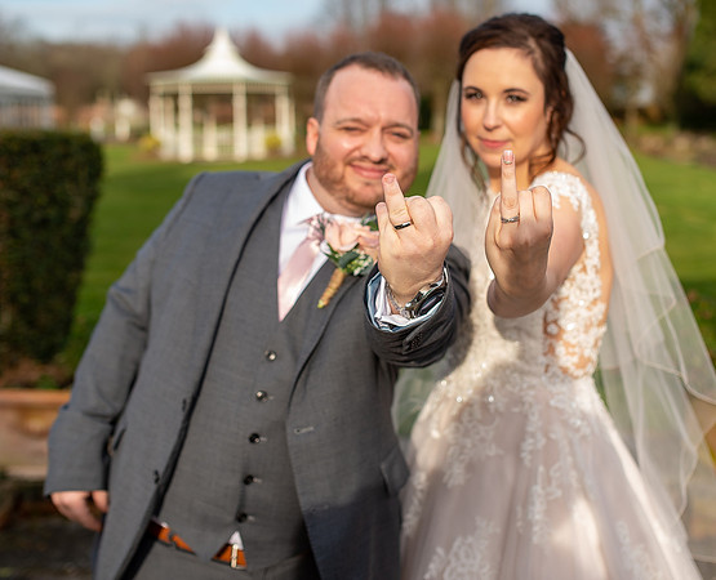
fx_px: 1025
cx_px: 406
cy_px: 229
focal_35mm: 48
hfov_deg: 38.5
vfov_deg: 31.5
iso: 100
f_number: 2.8
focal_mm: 35
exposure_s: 1/800
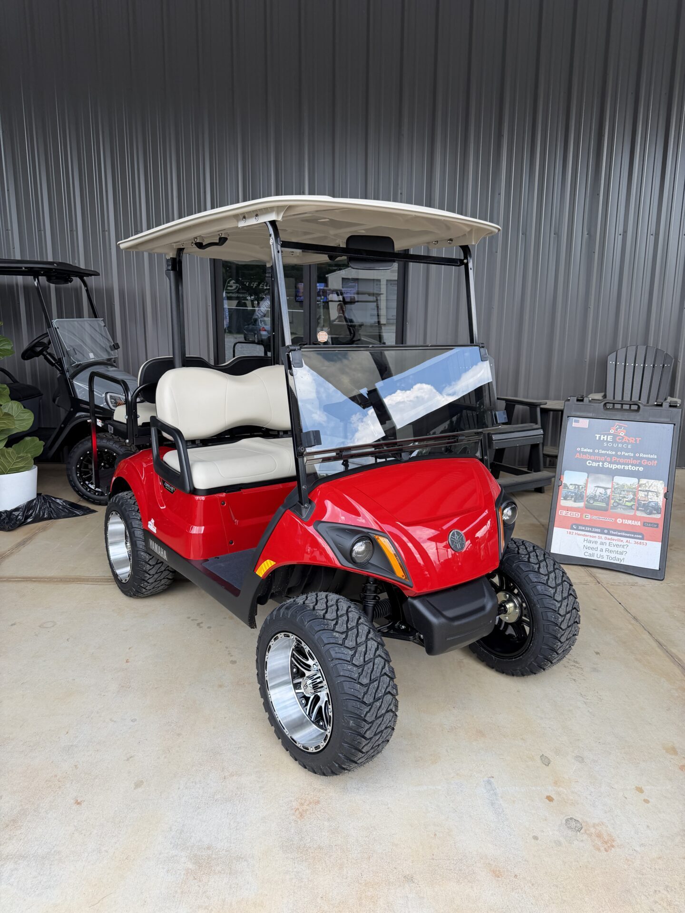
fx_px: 633
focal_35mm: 24
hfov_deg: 56.8
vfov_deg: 71.6
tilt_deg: -7.8
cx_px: 342
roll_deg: +1.0
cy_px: 456
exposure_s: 1/559
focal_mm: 6.76
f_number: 1.78
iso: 80
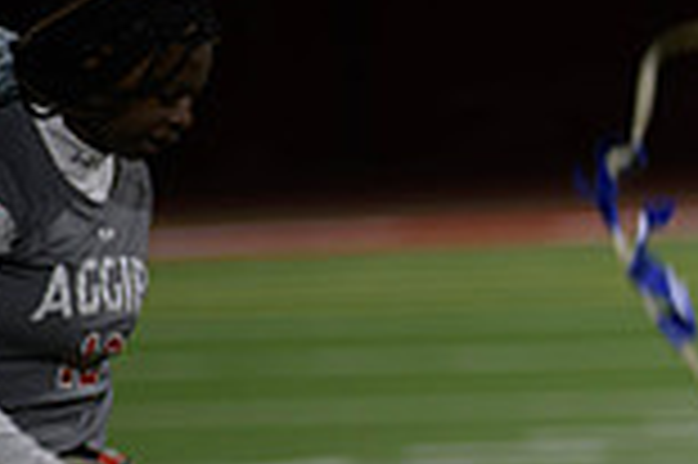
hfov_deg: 3.2
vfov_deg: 2.1
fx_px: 12357
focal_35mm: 638
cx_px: 1202
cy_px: 592
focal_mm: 170
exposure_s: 1/200
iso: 560
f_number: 2.8
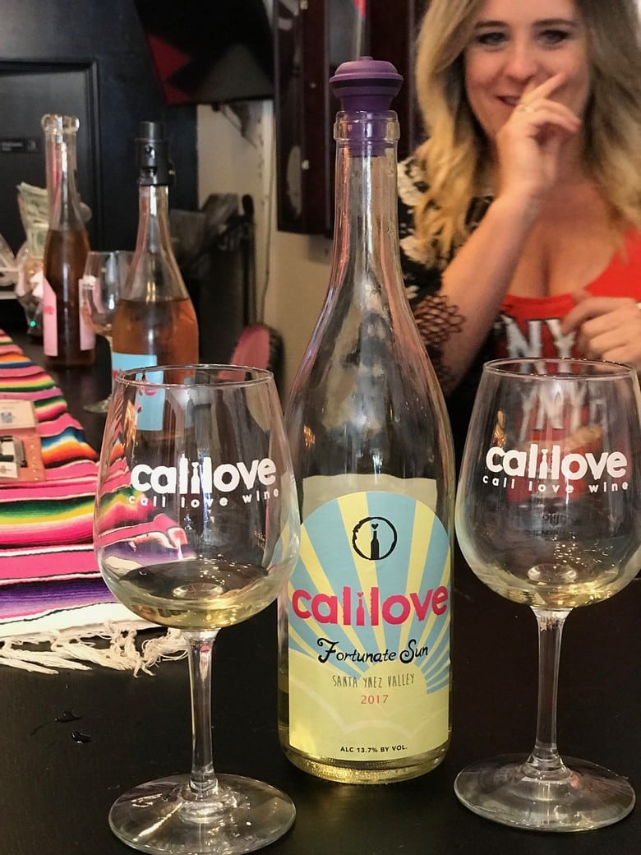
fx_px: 1407
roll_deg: -0.7
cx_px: 320
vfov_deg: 33.8
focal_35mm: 57
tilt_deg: -10.1
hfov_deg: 25.7
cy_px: 428
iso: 640
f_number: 2.8
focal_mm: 6.6
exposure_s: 1/60
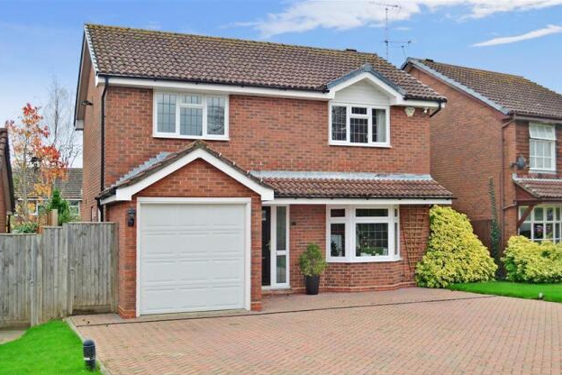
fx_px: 640
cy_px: 196
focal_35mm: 41
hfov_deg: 47.4
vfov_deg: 32.6
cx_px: 286
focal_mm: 26
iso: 400
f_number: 5.6
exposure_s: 1/125
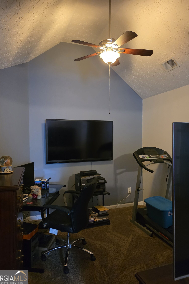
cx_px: 92
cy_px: 142
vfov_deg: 73.7
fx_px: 189
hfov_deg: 53.1
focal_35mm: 24
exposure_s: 1/60
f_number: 1.7
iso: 1600
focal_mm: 6.3
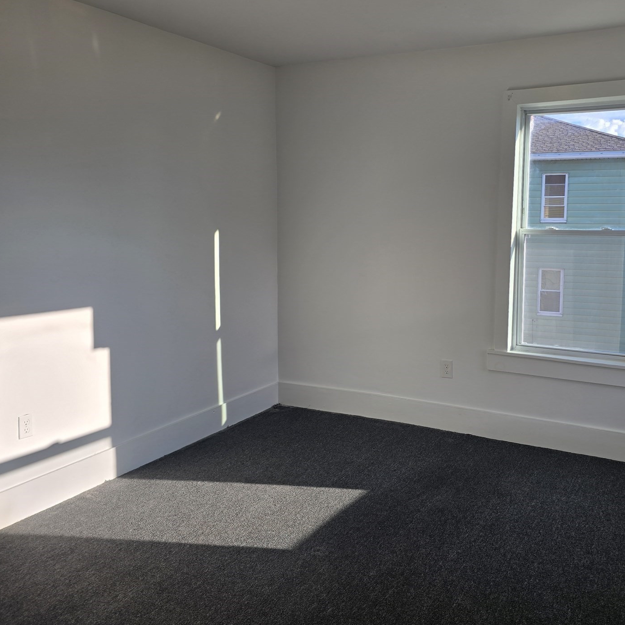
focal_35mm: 30
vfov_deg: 54.0
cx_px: 430
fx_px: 613
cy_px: 291
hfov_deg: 52.7
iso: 12
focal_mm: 6.3
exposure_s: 1/230
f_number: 1.7
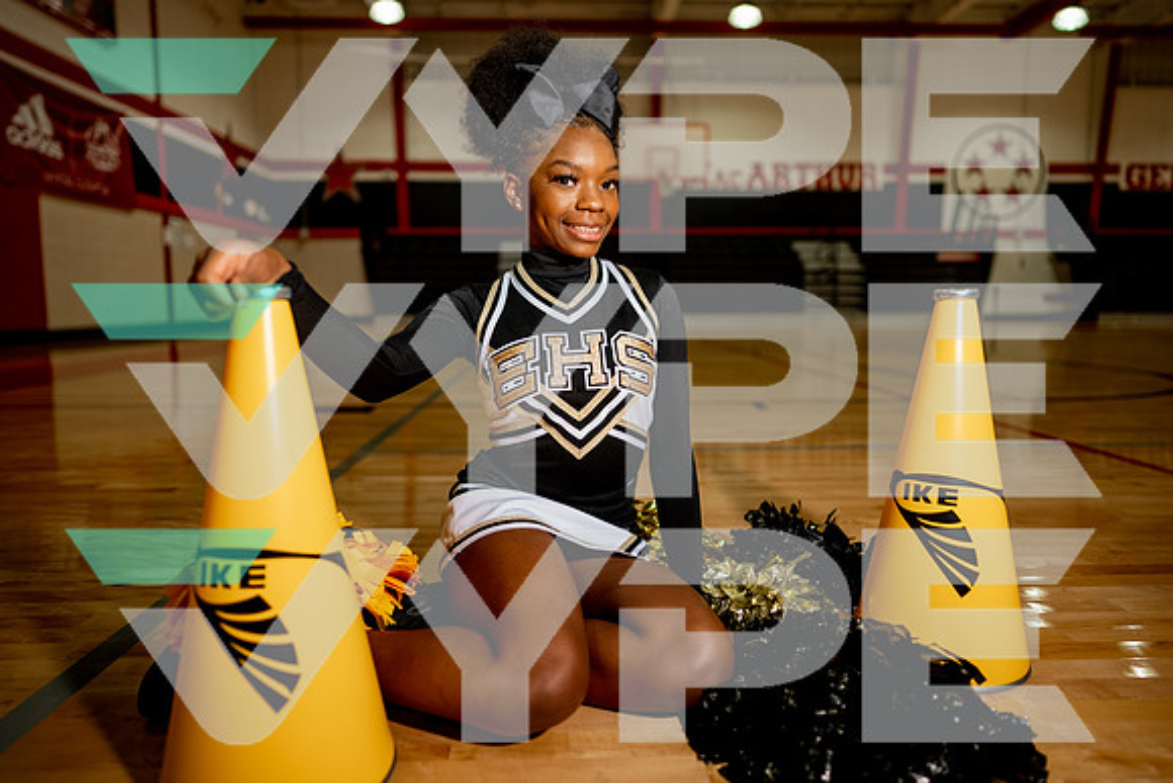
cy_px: 392
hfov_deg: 73.7
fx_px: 782
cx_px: 586
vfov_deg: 53.2
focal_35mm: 24
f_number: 1.4
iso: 160
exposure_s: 1/400
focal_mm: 24
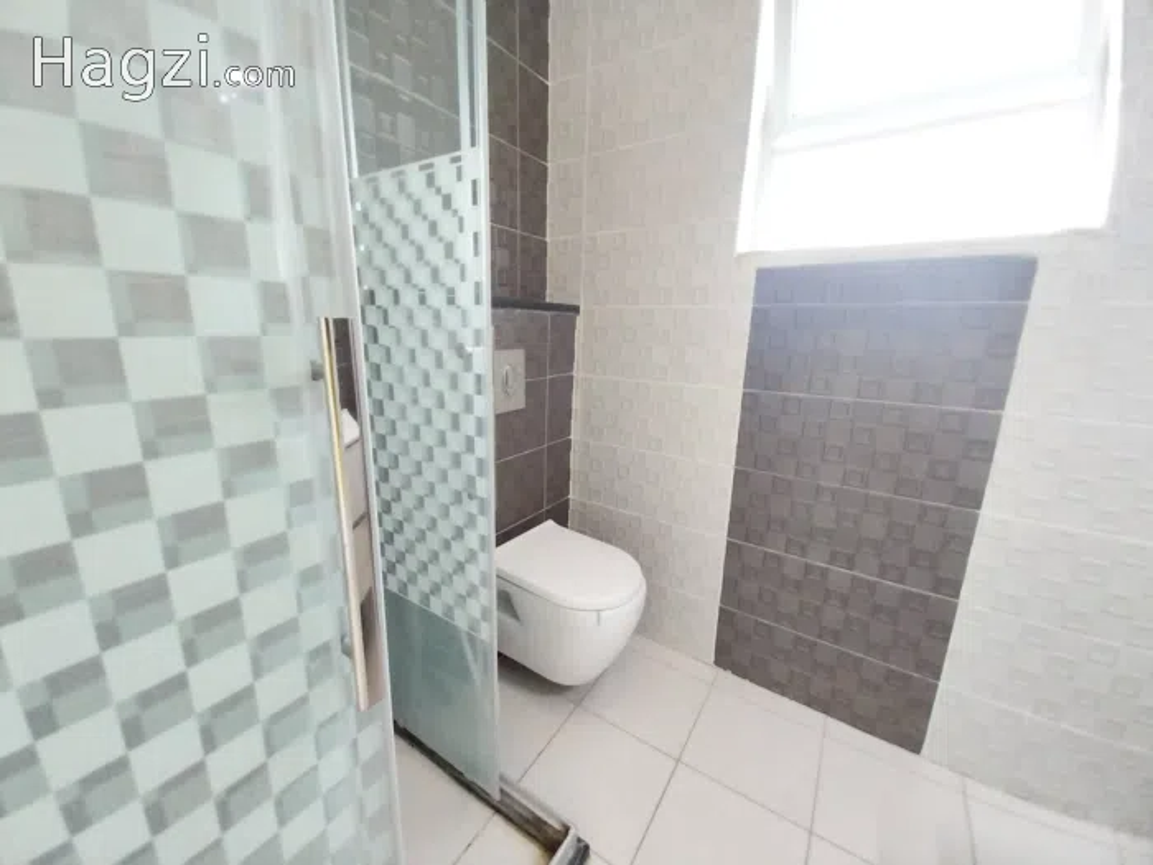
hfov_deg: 106.2
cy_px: 432
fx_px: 433
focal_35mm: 13
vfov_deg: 89.9
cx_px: 576
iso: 250
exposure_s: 1/33
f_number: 2.2
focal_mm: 1.3
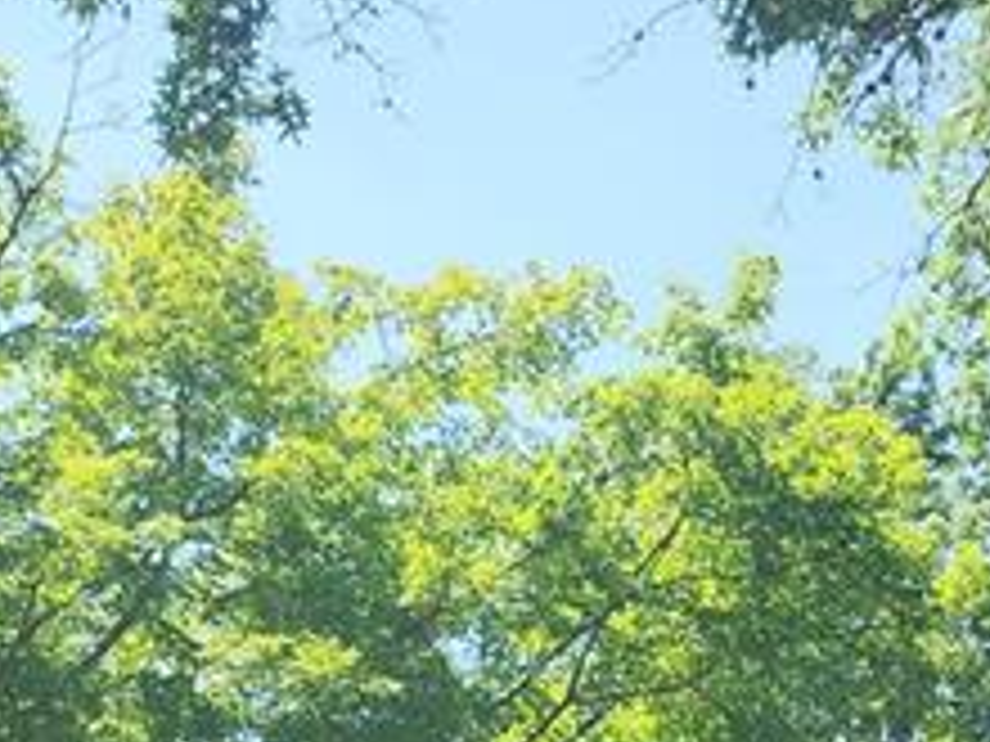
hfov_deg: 18.3
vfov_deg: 12.6
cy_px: 1336
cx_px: 351
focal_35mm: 107
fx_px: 3060
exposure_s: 1/403
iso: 12
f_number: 1.8
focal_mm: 6.4
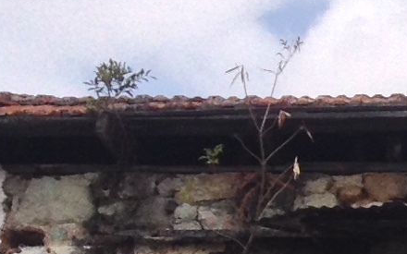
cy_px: 541
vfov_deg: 4.7
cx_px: 1233
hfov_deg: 6.9
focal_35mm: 275
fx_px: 3050
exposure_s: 1/2045
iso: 50
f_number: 2.4
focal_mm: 4.28
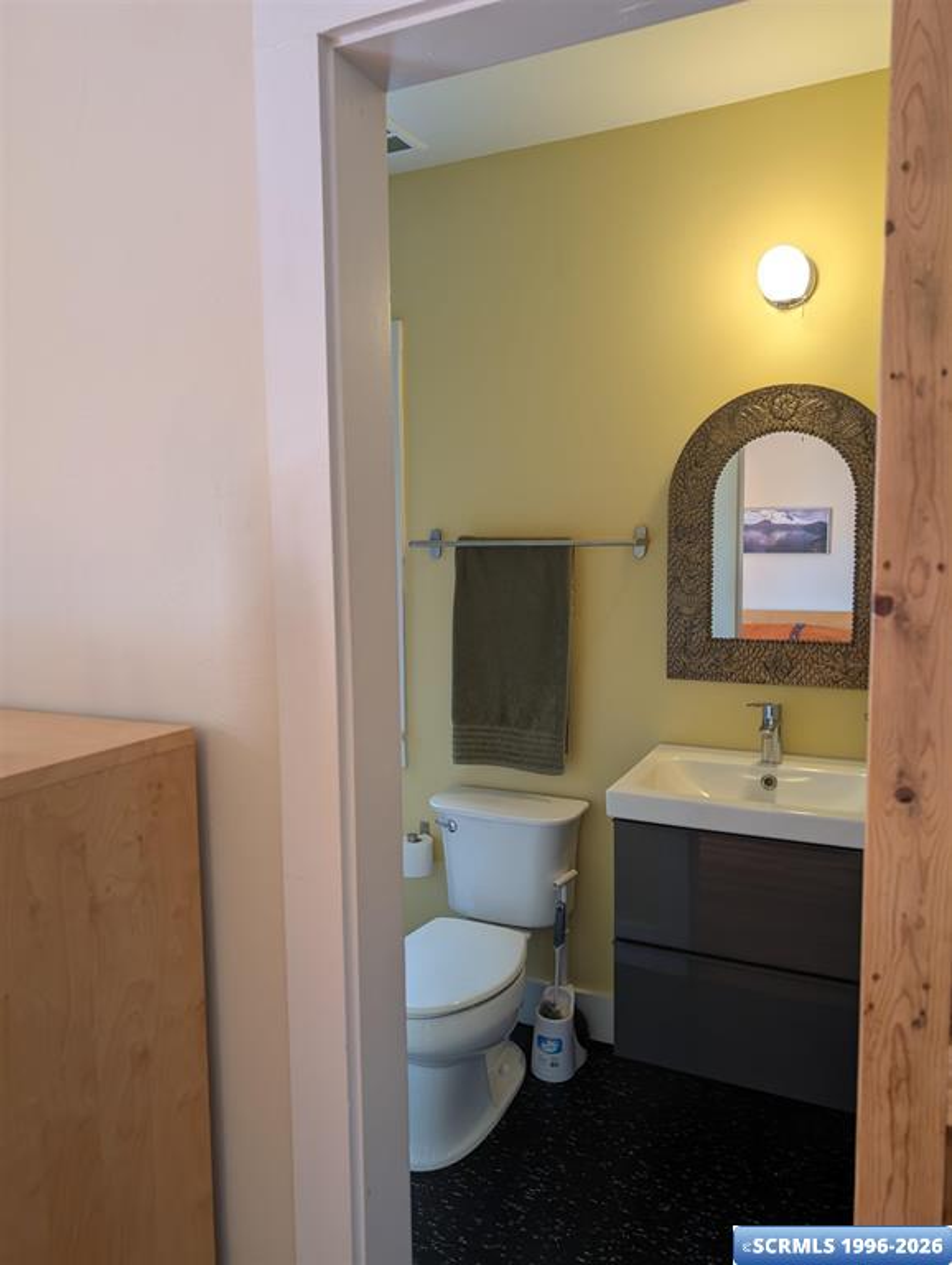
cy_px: 632
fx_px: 878
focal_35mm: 24
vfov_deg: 71.5
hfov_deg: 56.9
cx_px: 476
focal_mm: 6.9
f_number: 1.68
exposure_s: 1/44.1
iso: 49
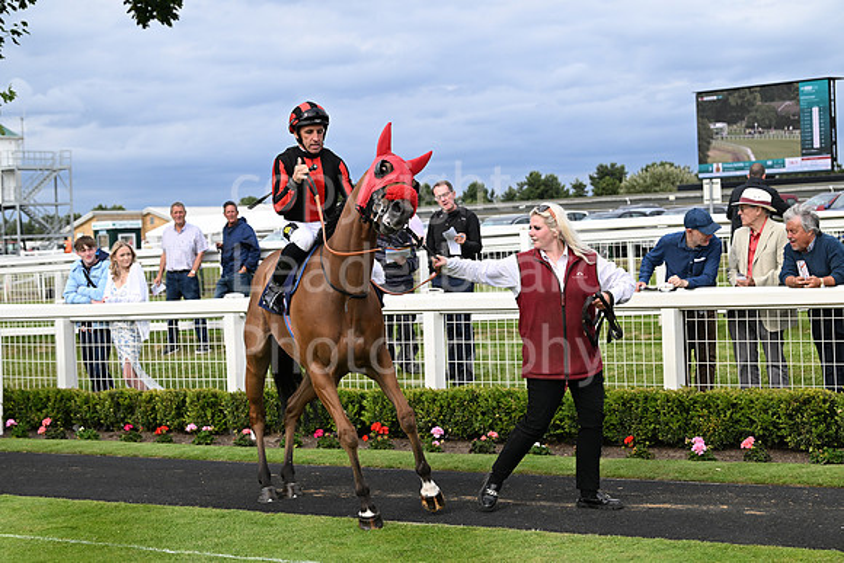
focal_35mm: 70
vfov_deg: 19.5
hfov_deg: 28.8
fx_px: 1641
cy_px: 282
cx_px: 422
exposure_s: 1/1600
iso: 640
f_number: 5.6
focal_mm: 70
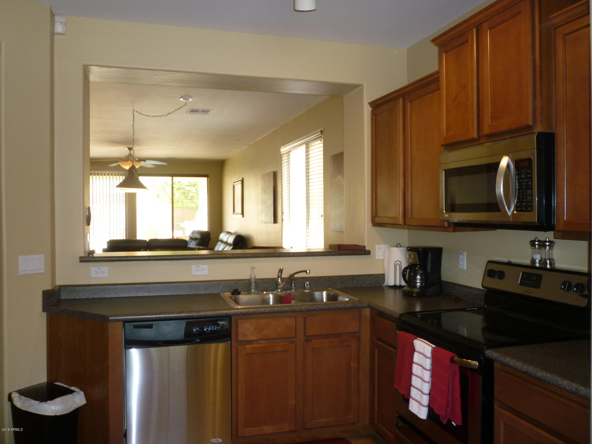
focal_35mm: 29
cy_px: 222
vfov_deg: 48.2
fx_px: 496
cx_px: 296
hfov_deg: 61.7
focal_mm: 5.2
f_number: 3.3
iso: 160
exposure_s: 1/30
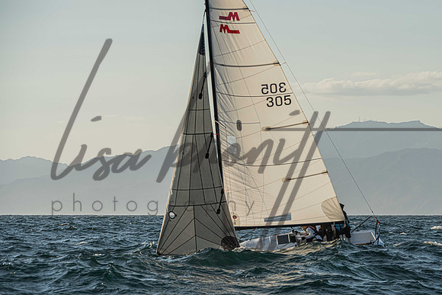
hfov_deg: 10.6
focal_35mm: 193
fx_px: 2373
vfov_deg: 7.1
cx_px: 279
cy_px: 145
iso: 400
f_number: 8
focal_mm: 150
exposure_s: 1/2000
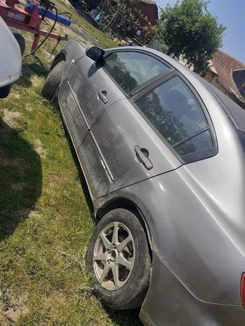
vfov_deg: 65.3
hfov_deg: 51.4
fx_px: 255
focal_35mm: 27
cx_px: 122
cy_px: 163
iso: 40
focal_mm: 3.6
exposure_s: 1/2500
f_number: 1.9
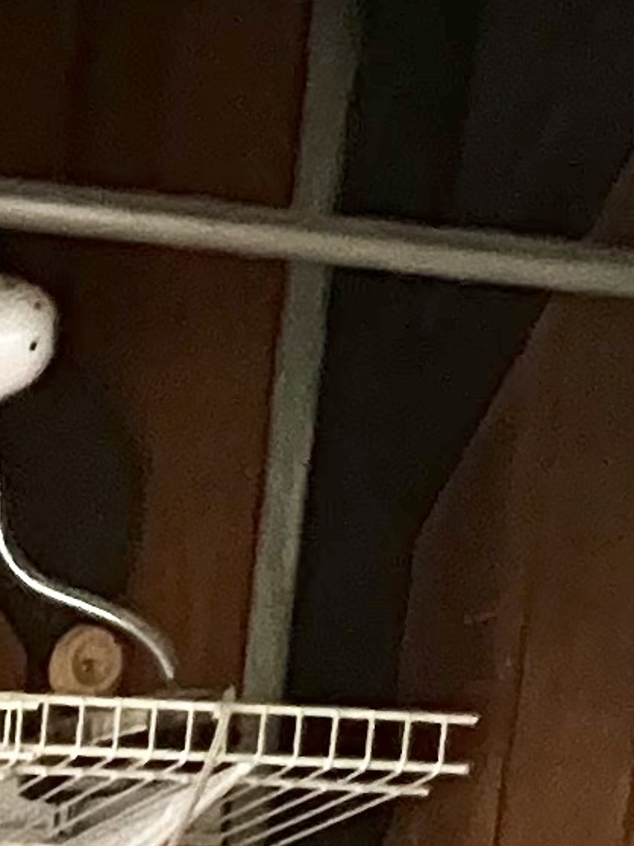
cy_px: 1859
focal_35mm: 94
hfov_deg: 12.2
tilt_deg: -11.2
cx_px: -931
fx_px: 2297
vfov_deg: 15.2
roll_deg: -0.9
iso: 640
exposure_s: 1/60
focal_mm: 1.57
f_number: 1.8
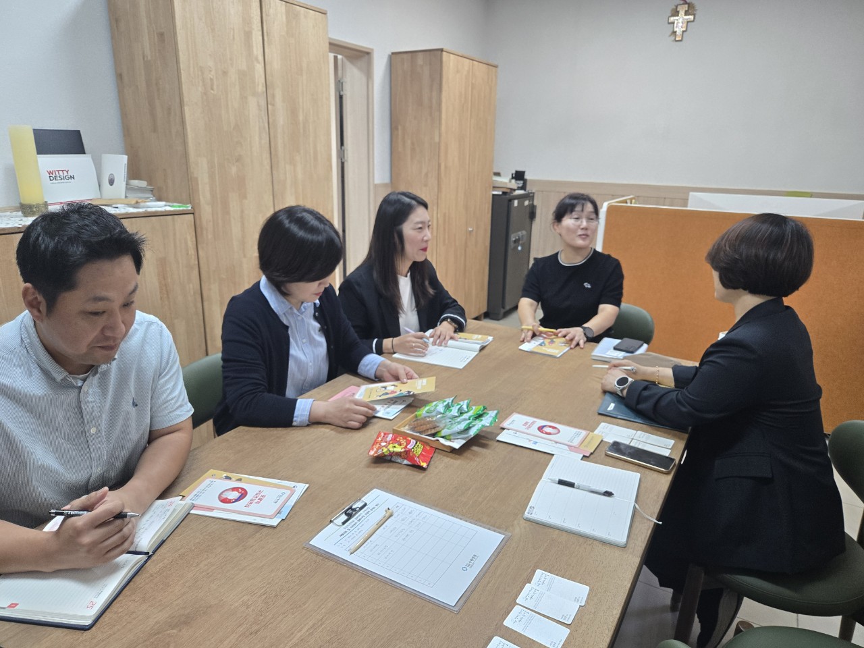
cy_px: 324
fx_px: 574
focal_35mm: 23
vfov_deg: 58.9
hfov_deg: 73.9
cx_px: 432
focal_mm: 5.4
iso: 250
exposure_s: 1/120
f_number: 1.8
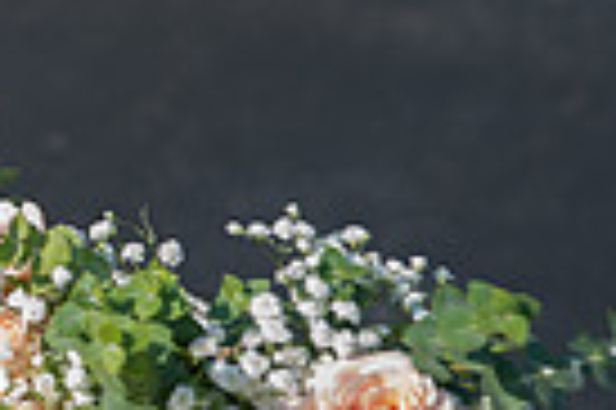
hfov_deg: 8.9
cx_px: -594
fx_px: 3760
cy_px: 349
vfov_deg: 6.2
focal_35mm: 220
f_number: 3.5
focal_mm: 52
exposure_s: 1/320
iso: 64
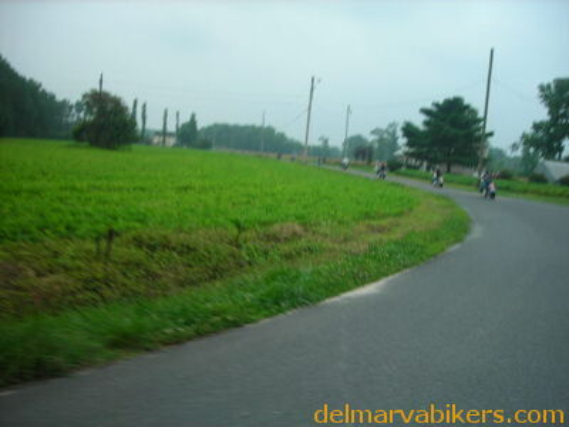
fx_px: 625
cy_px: 214
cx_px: 284
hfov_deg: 49.0
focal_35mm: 38
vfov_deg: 37.7
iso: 50
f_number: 6.4
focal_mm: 6.3
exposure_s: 1/128
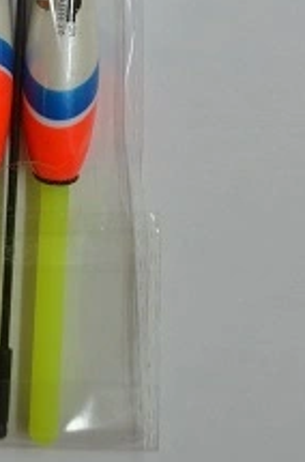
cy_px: -318
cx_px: -49
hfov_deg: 8.5
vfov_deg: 12.2
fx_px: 2021
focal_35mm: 158
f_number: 5.6
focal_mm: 30
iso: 400
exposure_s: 1/60
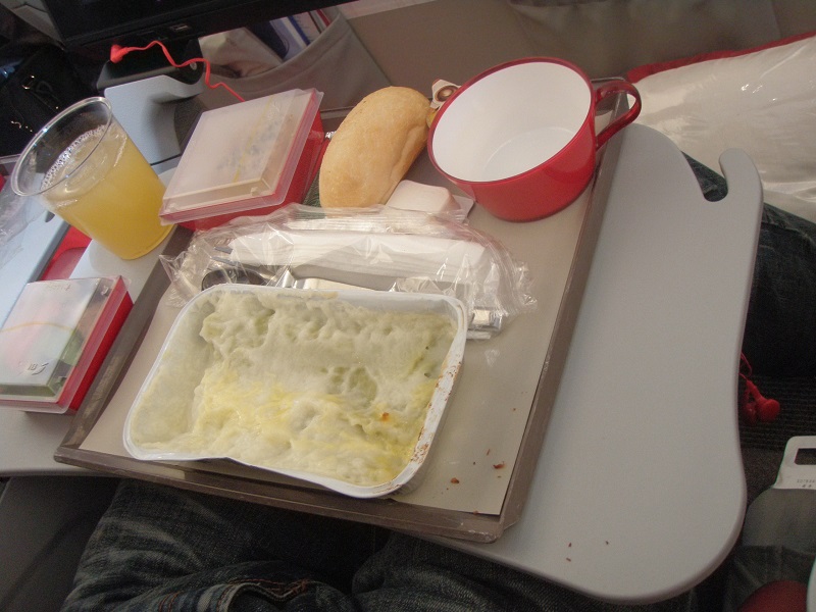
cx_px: 408
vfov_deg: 37.7
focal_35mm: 38
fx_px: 896
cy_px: 306
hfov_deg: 49.0
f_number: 3.5
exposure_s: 1/10
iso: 200
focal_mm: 6.7
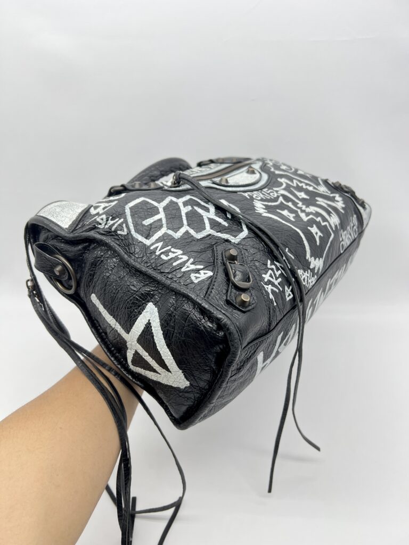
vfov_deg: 67.3
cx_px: 204
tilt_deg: -26.8
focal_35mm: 26
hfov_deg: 53.1
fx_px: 410
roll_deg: +1.0
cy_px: 272
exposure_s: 1/100
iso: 50
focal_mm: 5.7
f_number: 1.5
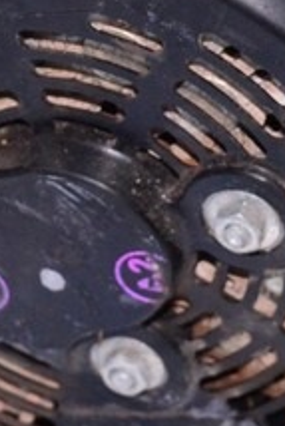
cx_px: 307
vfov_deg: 9.0
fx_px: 2715
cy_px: 79
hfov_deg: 6.0
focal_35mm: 229
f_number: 8
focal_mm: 32
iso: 1600
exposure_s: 1/125
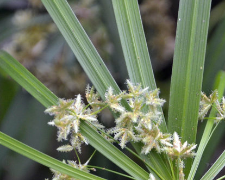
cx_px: 186
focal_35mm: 247
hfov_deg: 7.8
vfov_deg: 6.2
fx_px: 1644
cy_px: 186
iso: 560
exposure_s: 1/60
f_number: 5.3
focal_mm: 66
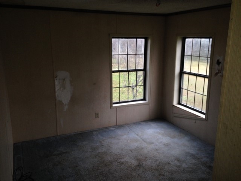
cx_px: 120
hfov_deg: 55.4
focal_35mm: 33
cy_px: 90
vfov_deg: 42.9
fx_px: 230
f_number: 2.4
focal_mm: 4.12
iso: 80
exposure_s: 1/20
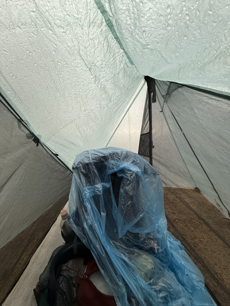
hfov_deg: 85.7
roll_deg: +0.0
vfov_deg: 102.1
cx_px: 115
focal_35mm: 14
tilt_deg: -9.1
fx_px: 124
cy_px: 153
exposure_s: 1/89
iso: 320
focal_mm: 2.22
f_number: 2.2
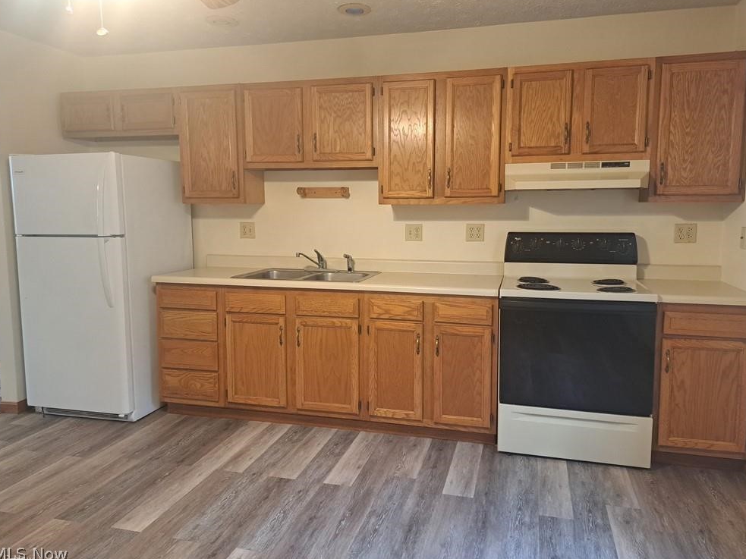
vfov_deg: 54.9
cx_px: 377
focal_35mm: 25
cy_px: 275
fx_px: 539
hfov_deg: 69.4
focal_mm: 5.23
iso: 320
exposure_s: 1/30
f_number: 1.8
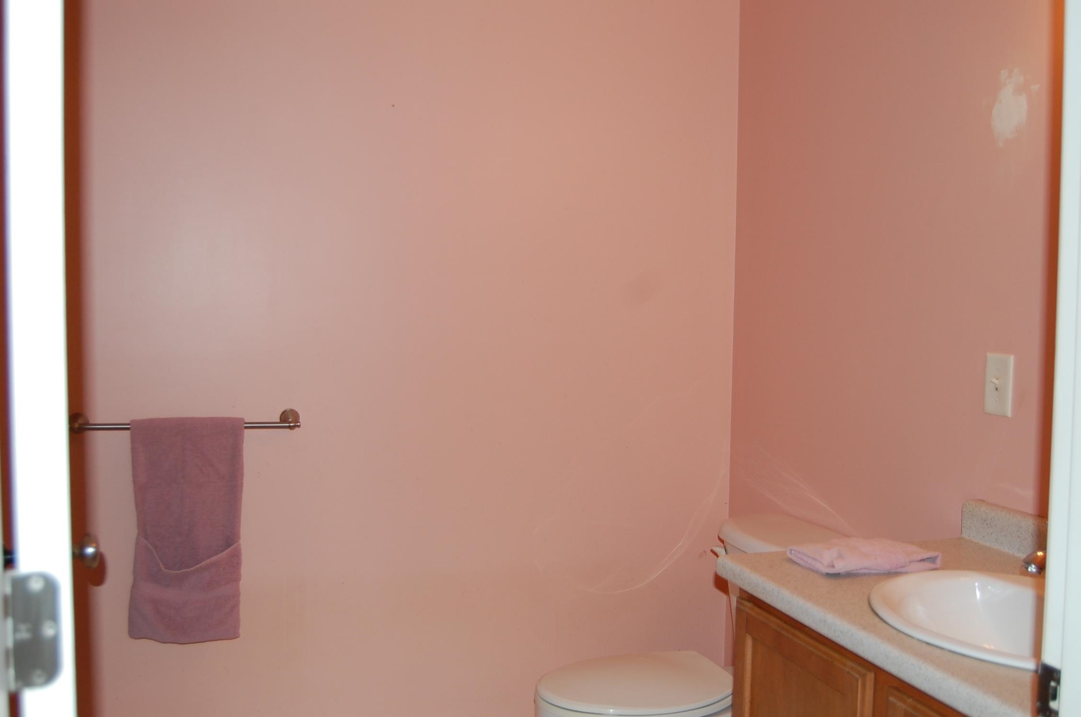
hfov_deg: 53.2
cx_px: 540
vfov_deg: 36.7
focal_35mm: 36
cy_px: 358
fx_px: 1079
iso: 400
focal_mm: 24
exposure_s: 1/60
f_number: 4
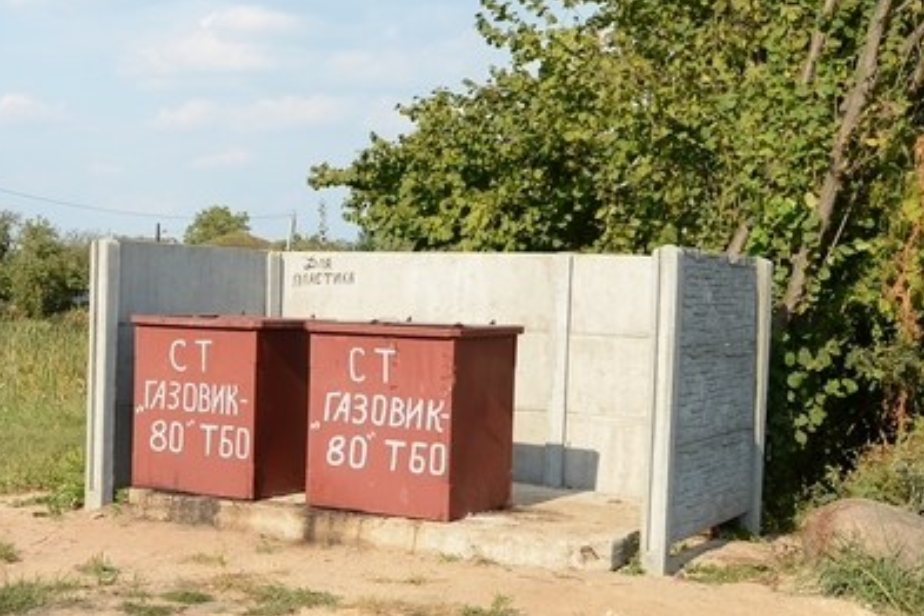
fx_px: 1566
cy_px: 383
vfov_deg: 22.2
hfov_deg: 31.4
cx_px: 99
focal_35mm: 61
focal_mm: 20
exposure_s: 1/250
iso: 100
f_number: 8
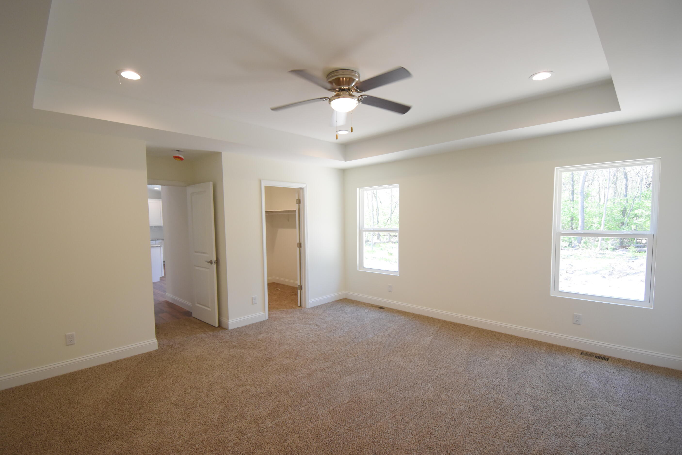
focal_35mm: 16
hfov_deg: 96.7
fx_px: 303
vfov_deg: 73.7
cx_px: 333
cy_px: 242
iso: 800
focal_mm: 10
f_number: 4.5
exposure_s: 1/125
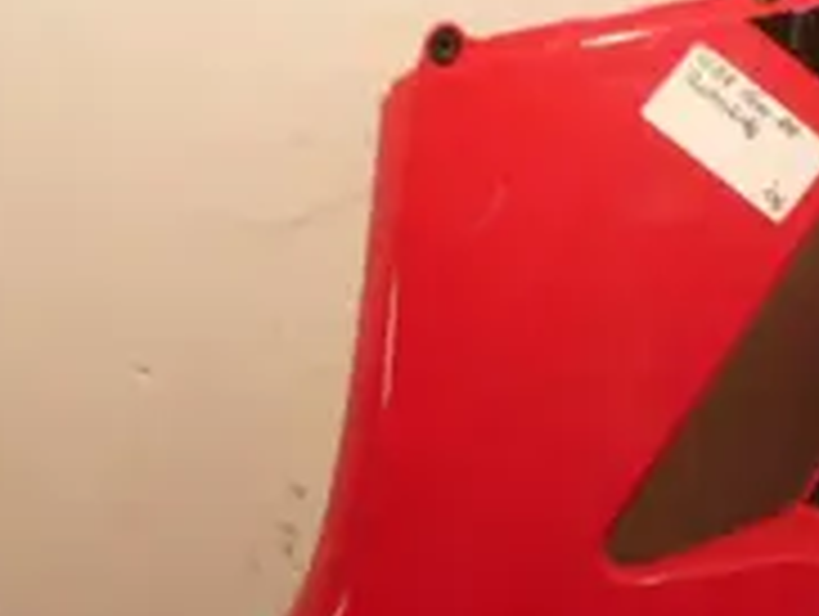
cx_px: 688
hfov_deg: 22.1
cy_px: 499
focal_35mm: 87
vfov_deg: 16.9
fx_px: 2061
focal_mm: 5.5
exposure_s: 1/40
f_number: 2.8
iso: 80
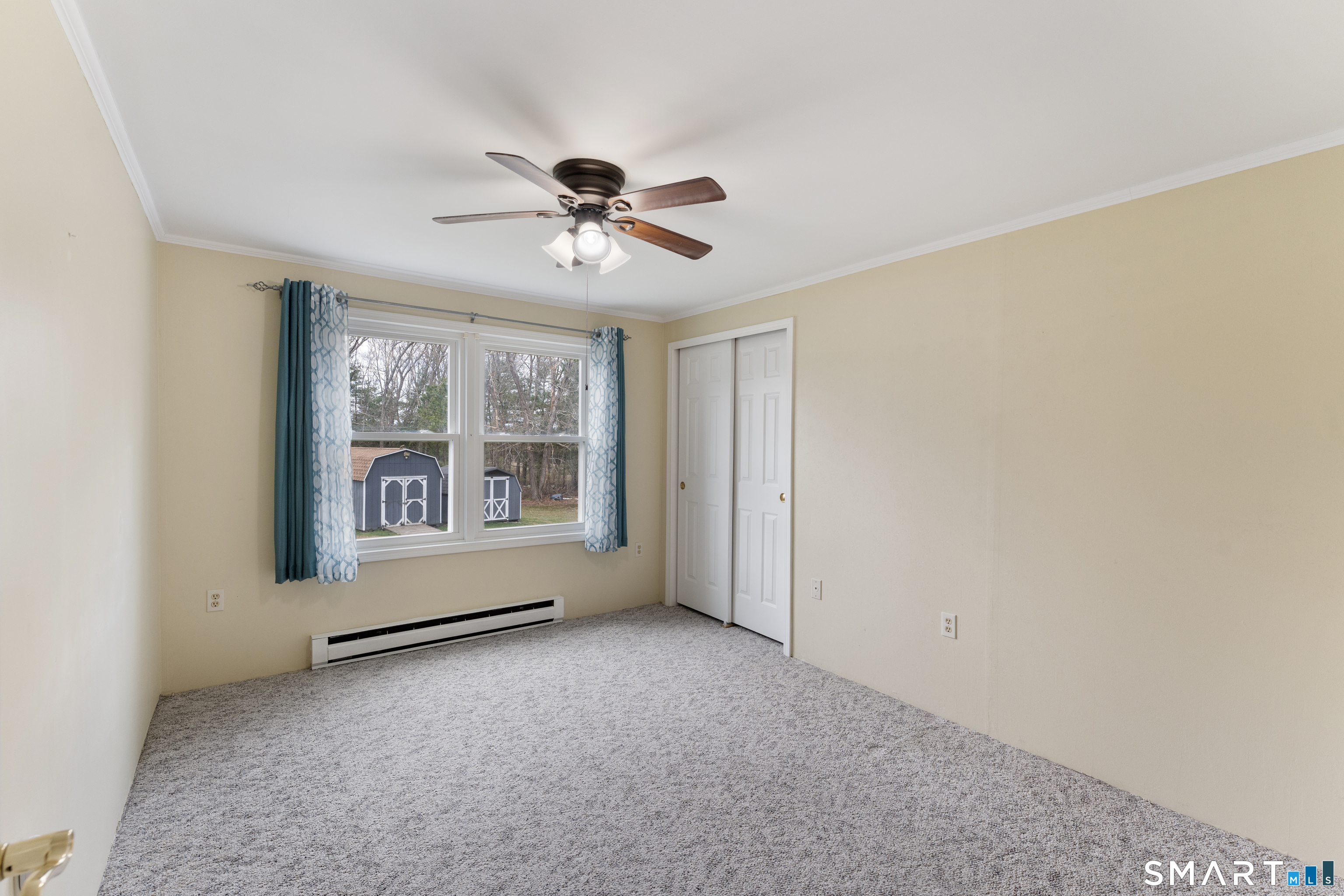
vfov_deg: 75.1
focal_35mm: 16
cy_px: 448
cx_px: 672
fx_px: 582
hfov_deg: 98.2
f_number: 8
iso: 800
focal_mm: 15.6
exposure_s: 1/20
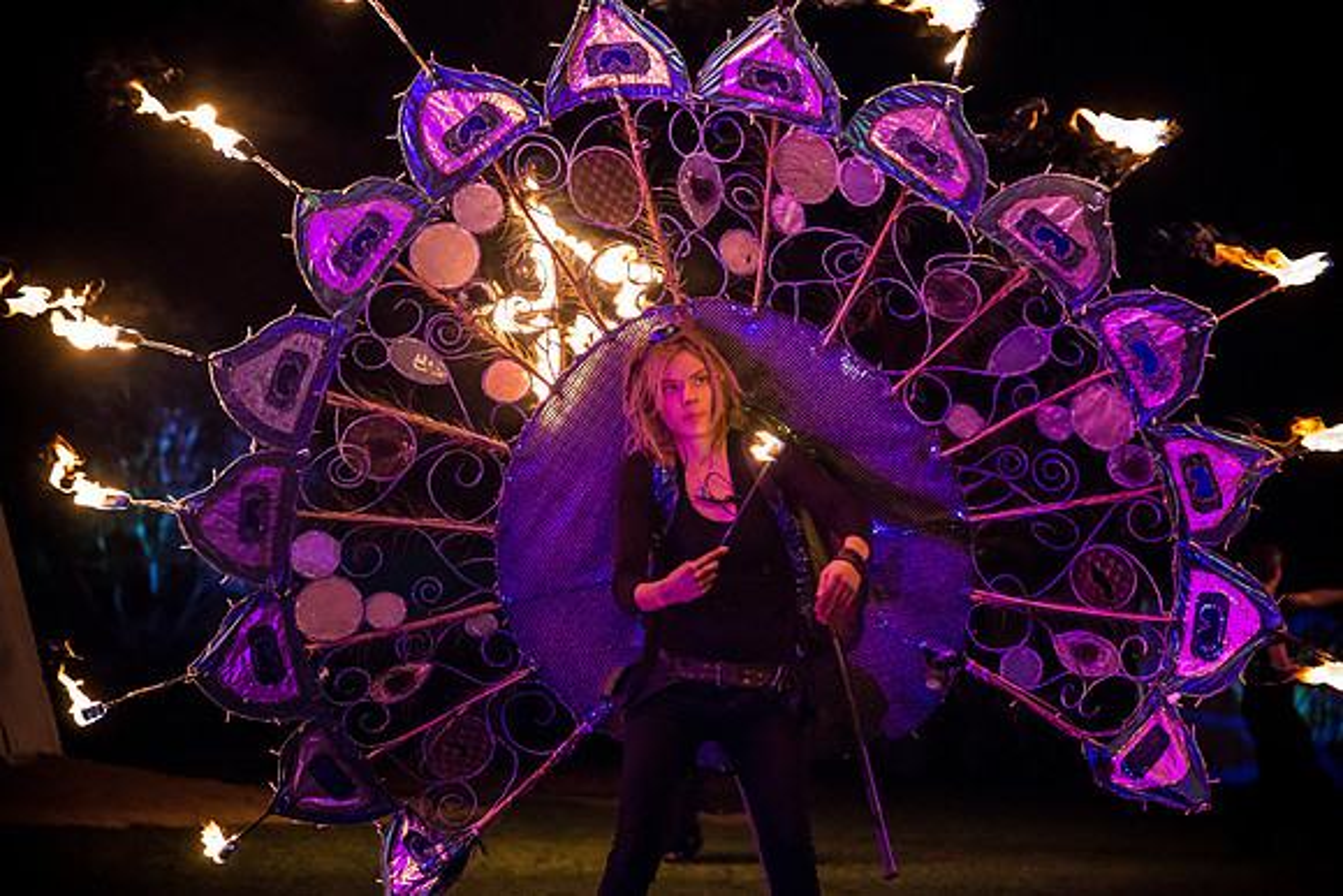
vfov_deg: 13.0
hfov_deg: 19.5
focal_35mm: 105
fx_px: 3918
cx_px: 672
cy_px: 448
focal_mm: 105
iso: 5000
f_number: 4.8
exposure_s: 1/125
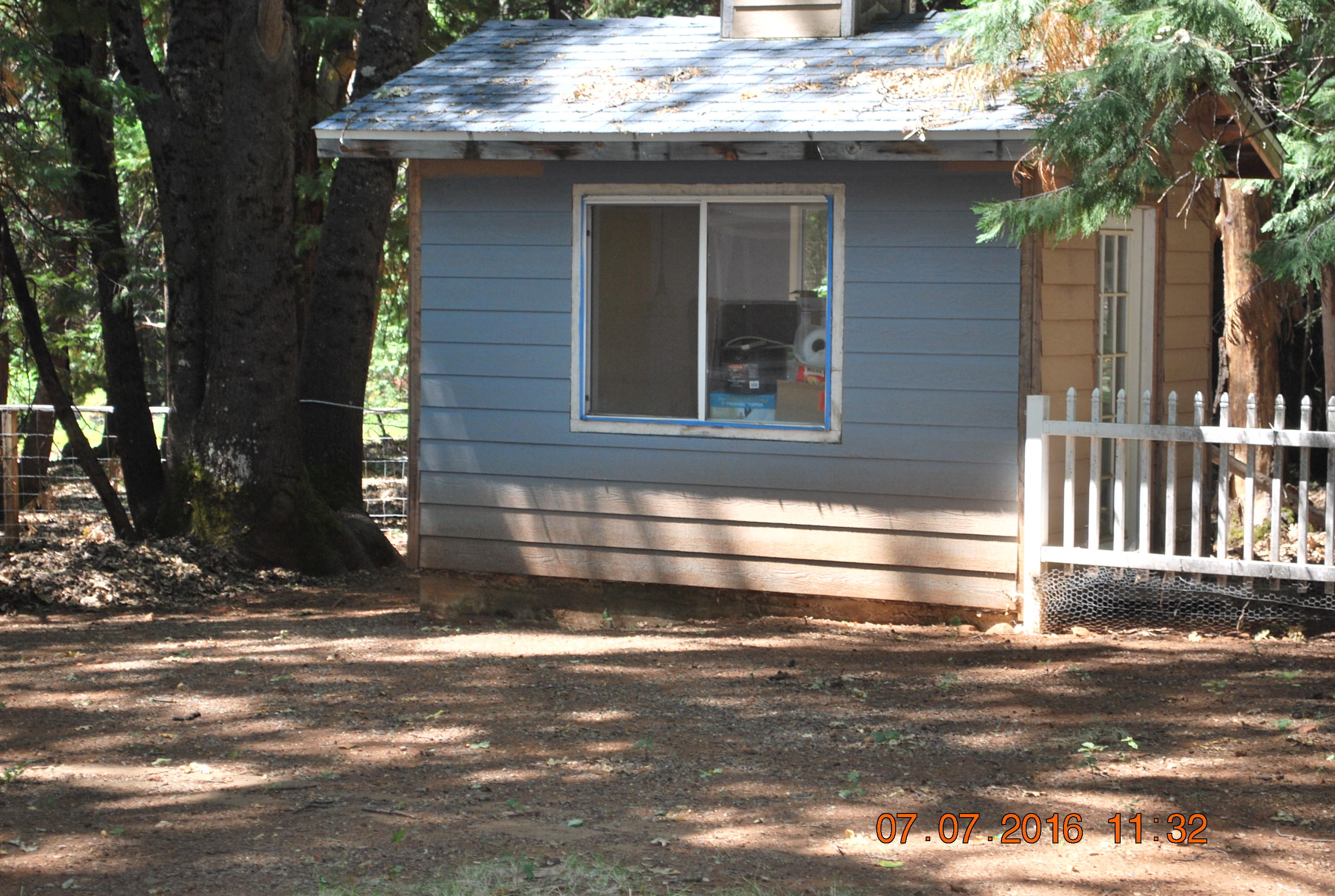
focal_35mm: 82
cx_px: 668
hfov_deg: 24.6
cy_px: 448
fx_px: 3066
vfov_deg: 16.6
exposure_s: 1/80
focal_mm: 55
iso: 200
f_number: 5.6
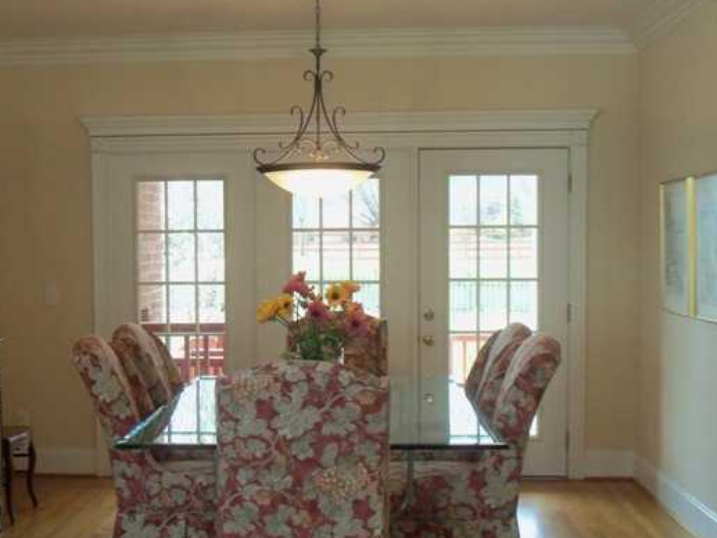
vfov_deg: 28.0
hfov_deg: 36.6
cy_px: 302
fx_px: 1077
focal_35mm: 52
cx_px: 279
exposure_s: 1/40
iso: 200
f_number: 3.2
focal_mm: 7.1
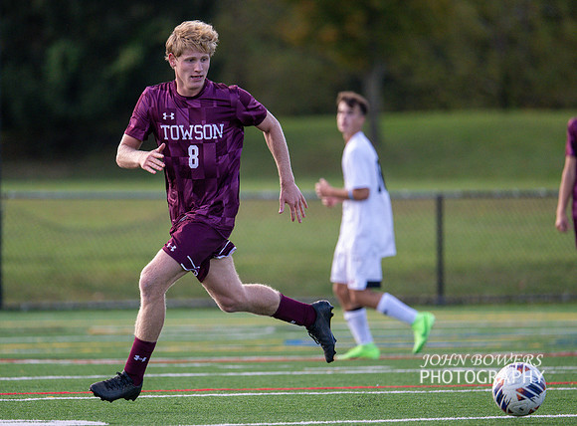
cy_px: 220
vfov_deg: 3.3
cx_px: 245
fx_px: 7400
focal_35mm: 447
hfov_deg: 4.5
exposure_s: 1/2500
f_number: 4.5
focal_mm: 400
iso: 3600
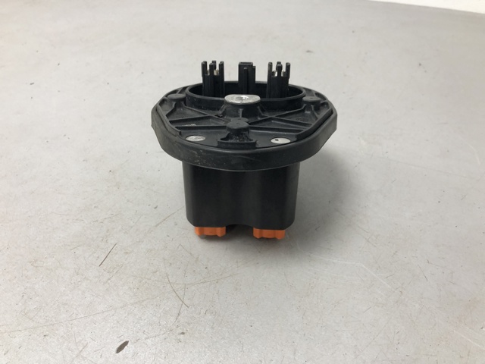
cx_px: 242
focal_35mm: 28
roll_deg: +2.2
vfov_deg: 49.7
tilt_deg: -40.0
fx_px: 392
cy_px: 182
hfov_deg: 63.4
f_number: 1.8
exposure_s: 1/33
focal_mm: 4
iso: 40
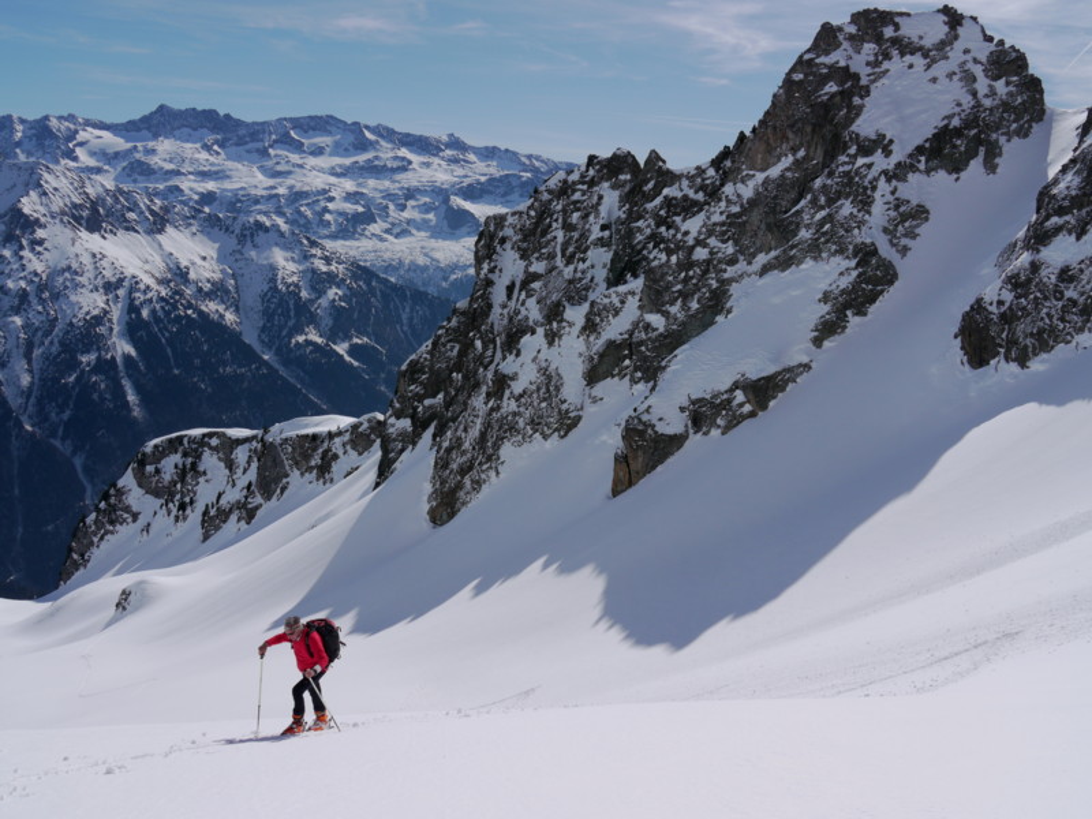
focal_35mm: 32
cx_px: 546
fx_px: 1009
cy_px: 410
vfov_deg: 44.2
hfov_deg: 56.8
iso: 100
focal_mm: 16
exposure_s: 1/800
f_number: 9
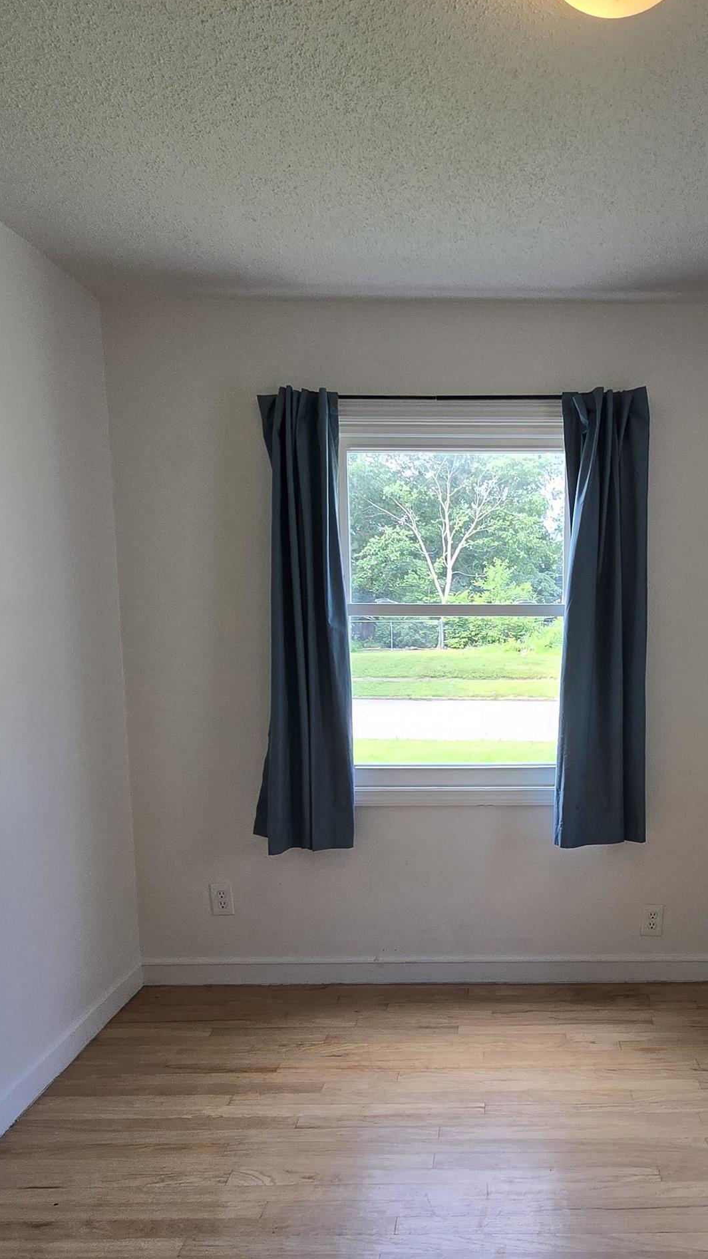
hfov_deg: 47.9
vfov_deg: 78.2
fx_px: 768
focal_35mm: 23
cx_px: 517
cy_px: 727
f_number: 2.2
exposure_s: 1/120
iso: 80
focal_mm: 2.2
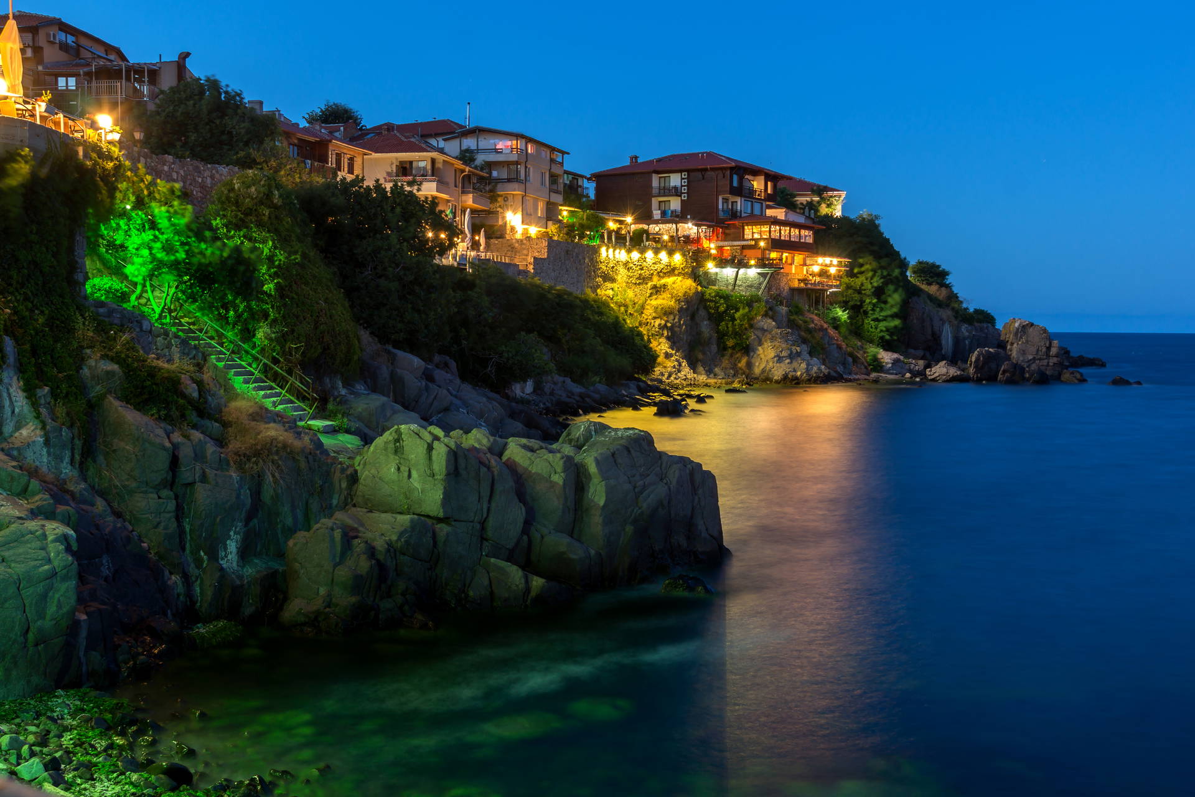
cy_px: 398
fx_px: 1195
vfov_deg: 36.9
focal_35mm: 36
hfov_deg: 53.1
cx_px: 598
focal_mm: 24
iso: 50
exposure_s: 30
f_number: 7.1
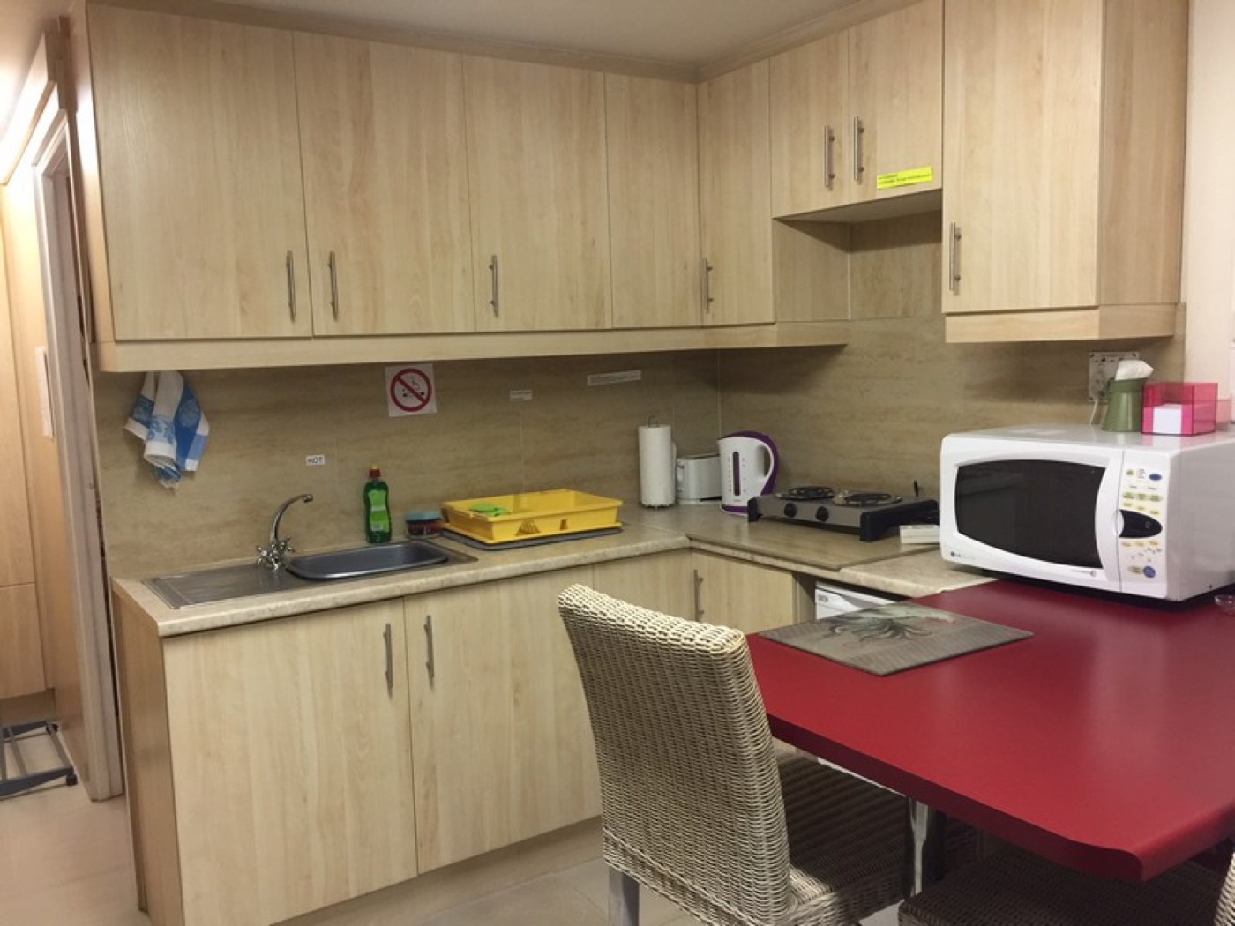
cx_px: 618
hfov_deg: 61.7
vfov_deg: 48.2
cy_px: 463
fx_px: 1035
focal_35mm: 29
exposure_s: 1/17
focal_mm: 4.15
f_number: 2.2
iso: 80
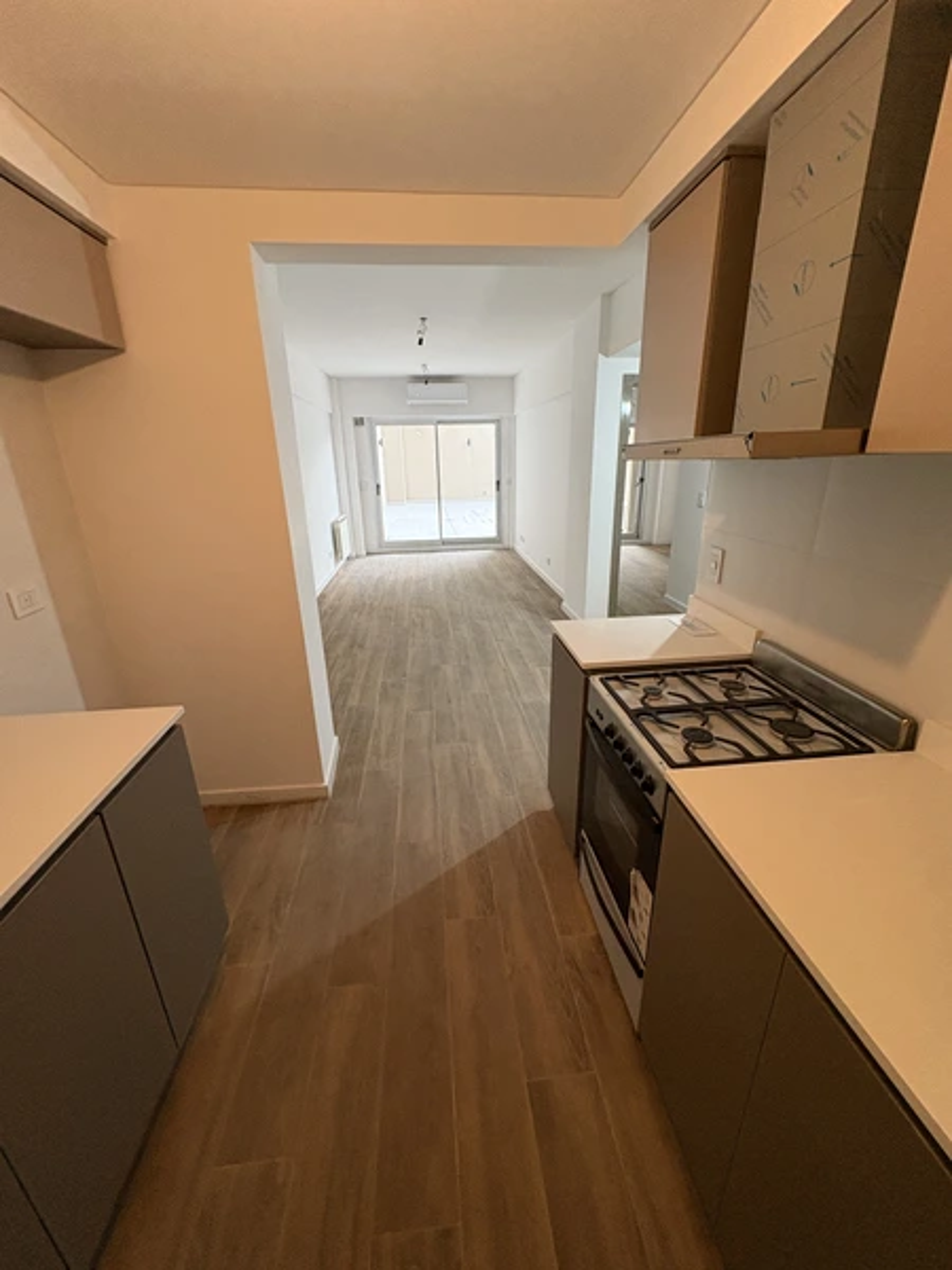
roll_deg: +1.8
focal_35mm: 14
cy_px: 635
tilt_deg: -15.8
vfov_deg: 102.1
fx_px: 513
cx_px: 476
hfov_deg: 85.7
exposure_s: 1/50
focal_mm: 2.22
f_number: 2.2
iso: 320
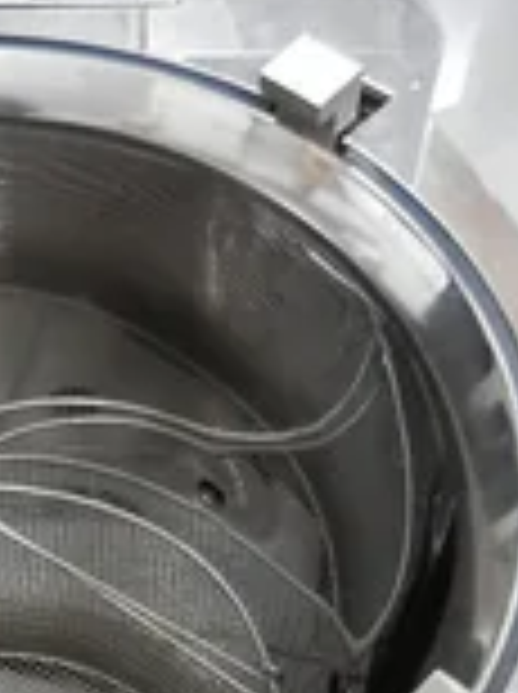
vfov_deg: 28.8
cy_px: 608
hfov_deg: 22.1
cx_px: 68
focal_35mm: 65
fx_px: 1301
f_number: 3
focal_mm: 4.5
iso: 200
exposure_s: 1/10
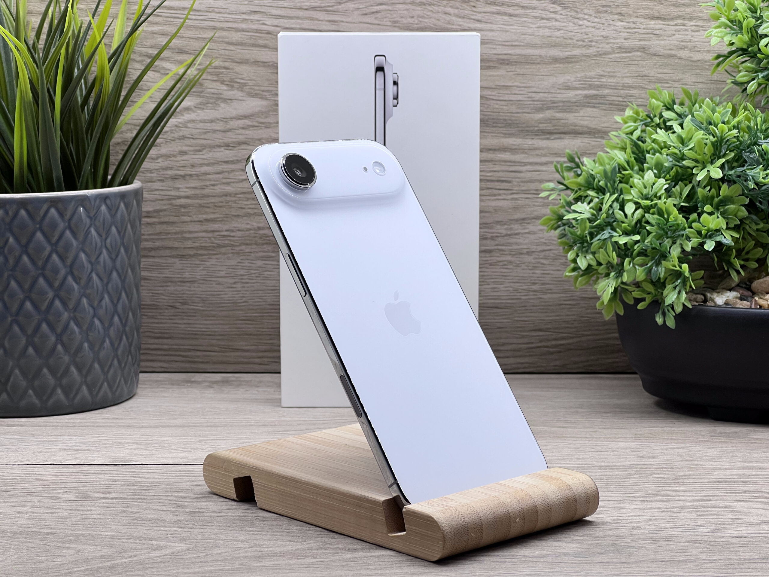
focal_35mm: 77
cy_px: 288
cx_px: 384
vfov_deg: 19.1
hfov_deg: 25.3
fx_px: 1711
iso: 64
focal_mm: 9
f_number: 2.8
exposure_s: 1/100
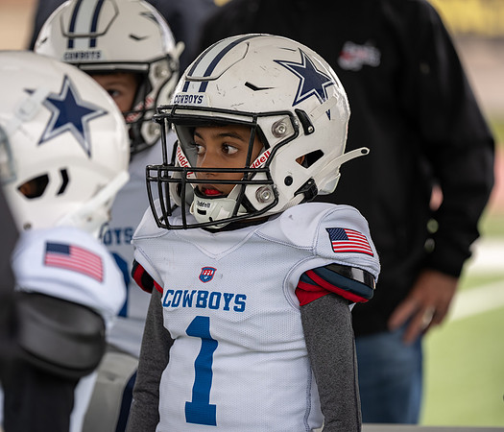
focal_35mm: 217
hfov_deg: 8.7
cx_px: 228
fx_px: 3322
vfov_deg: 7.4
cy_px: 237
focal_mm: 168
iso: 100
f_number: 2.8
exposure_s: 1/320
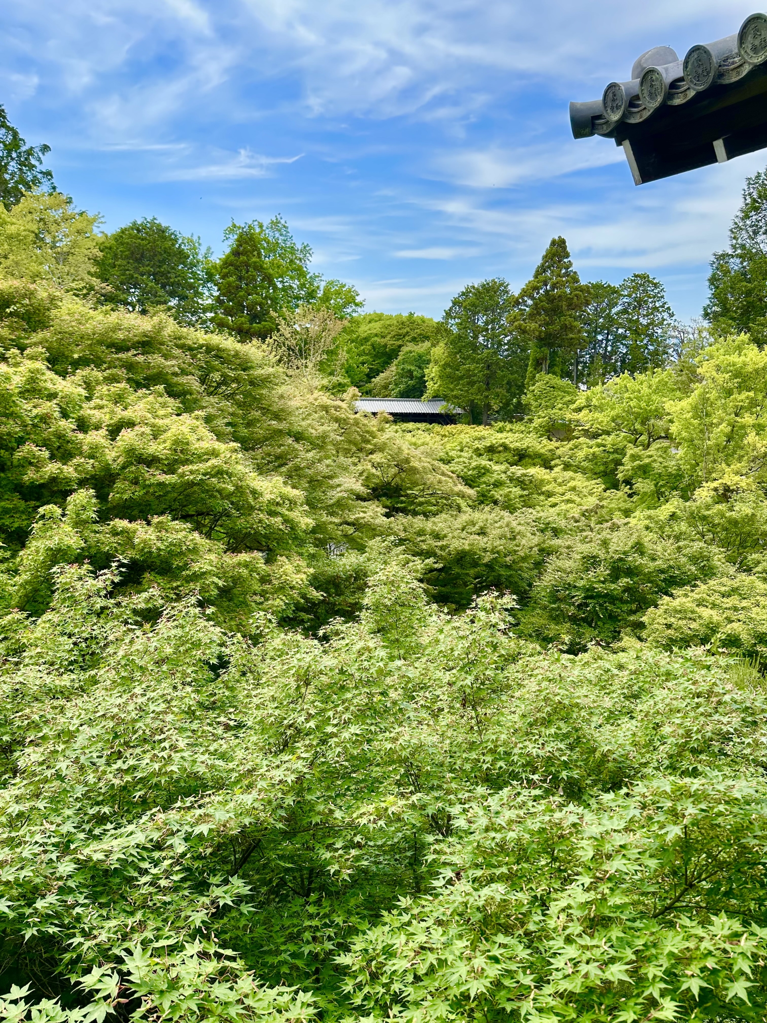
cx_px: 384
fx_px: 709
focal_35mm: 24
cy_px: 512
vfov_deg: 71.6
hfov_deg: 56.8
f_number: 1.78
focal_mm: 6.86
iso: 80
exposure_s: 1/2155
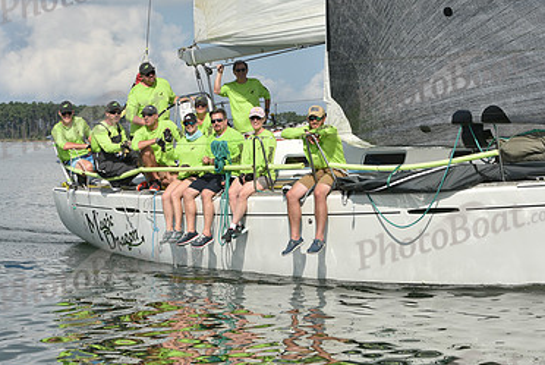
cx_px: 281
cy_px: 177
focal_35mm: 109
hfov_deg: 18.7
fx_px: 1652
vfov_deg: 12.6
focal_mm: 70
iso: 320
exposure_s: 1/2000
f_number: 8
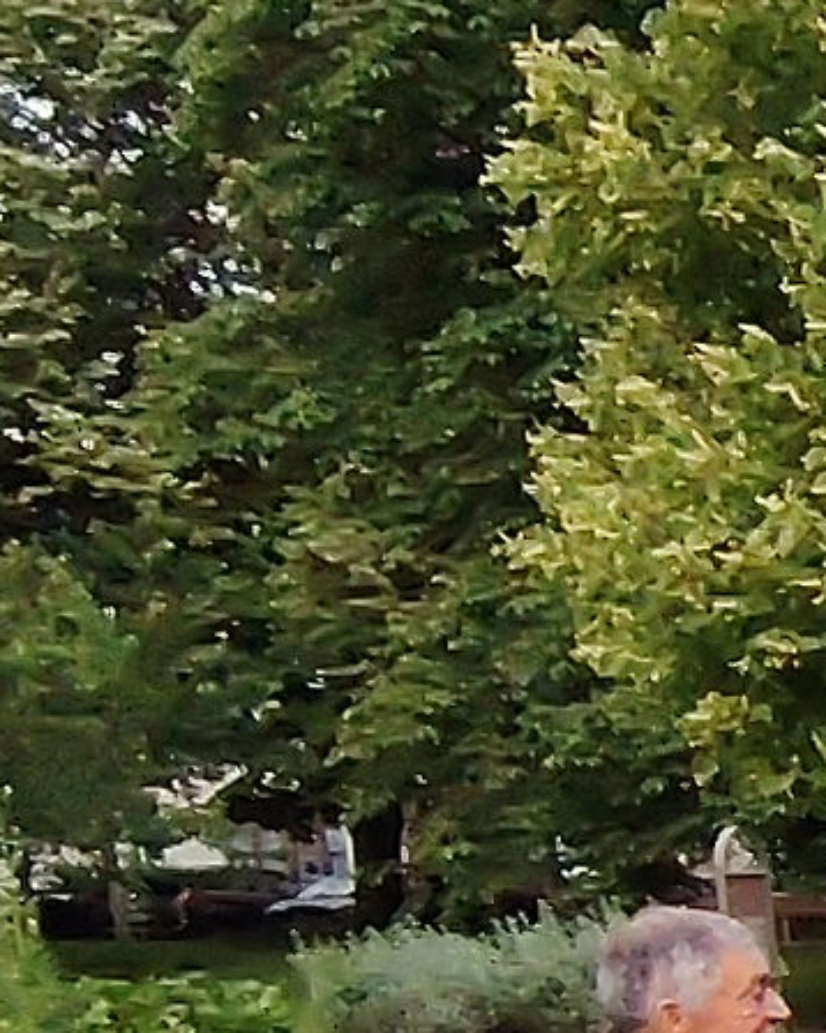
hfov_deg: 11.3
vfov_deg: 18.6
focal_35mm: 96
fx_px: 2936
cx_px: 2337
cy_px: 1319
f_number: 2.2
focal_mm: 1.42
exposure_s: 1/731
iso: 100
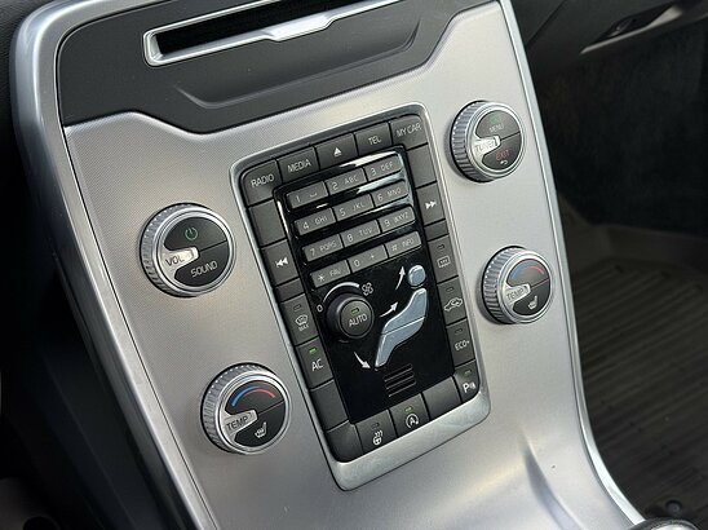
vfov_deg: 30.2
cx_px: 354
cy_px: 265
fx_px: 981
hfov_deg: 39.7
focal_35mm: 48
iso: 100
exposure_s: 1/108
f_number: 1.78
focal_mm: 6.76
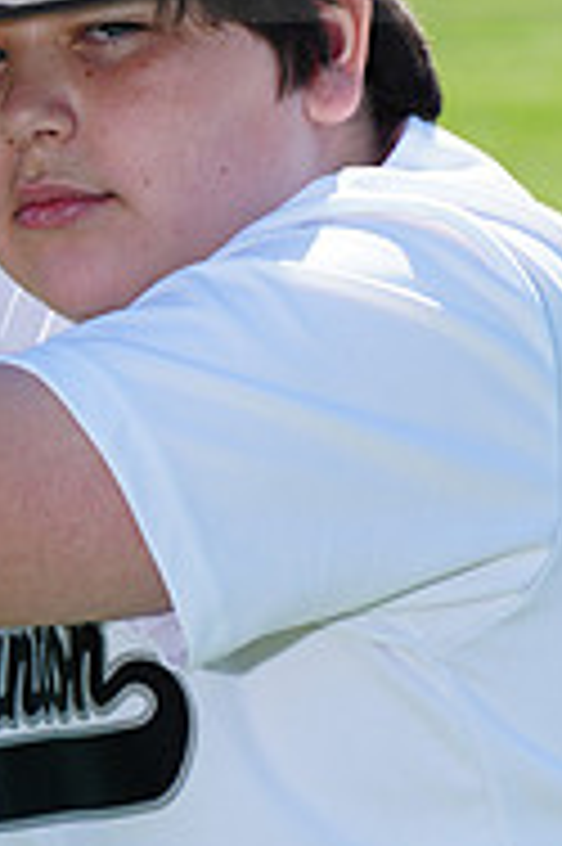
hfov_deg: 2.7
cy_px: -122
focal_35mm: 510
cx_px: 92
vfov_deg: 4.0
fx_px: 11964
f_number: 9
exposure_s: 1/250
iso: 200
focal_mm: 165
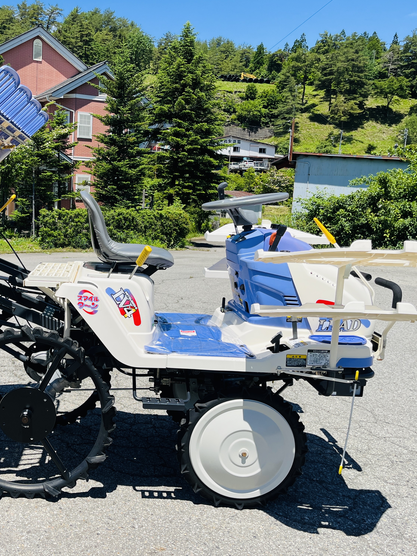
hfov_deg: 39.6
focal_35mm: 35
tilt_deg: -9.0
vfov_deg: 52.6
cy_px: 278
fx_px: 562
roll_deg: -1.9
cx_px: 102
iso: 50
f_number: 1.6
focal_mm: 5.1
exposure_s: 1/3521
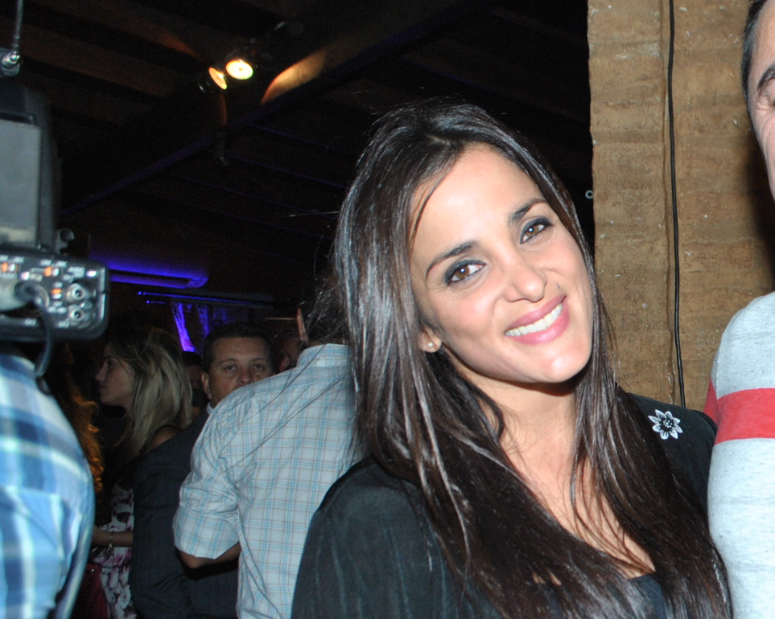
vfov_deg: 29.6
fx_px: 1170
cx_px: 724
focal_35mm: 51
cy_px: 379
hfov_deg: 34.3
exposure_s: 1/80
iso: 400
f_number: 5.6
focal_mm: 18
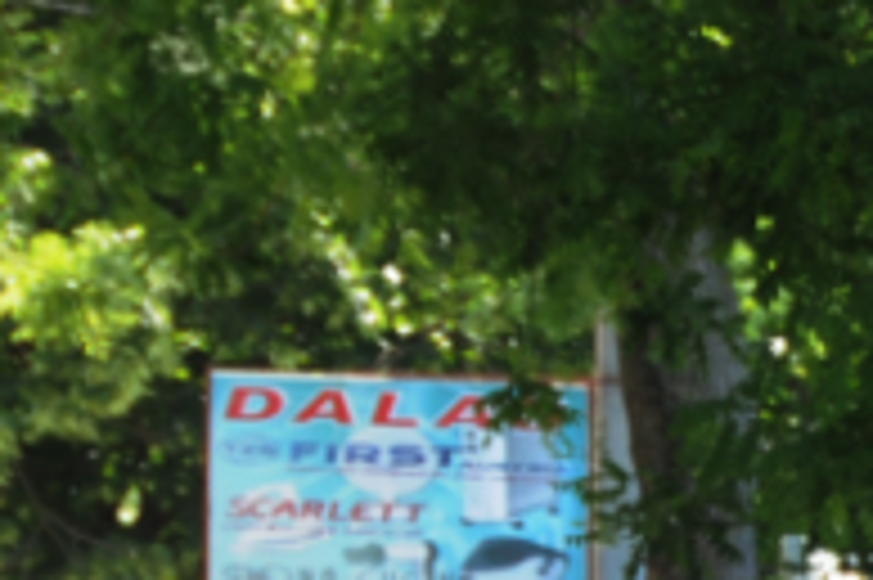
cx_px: 2079
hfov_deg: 3.8
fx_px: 13084
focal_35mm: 540
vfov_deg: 2.5
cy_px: 904
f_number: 13
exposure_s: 1/100
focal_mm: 70
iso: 400
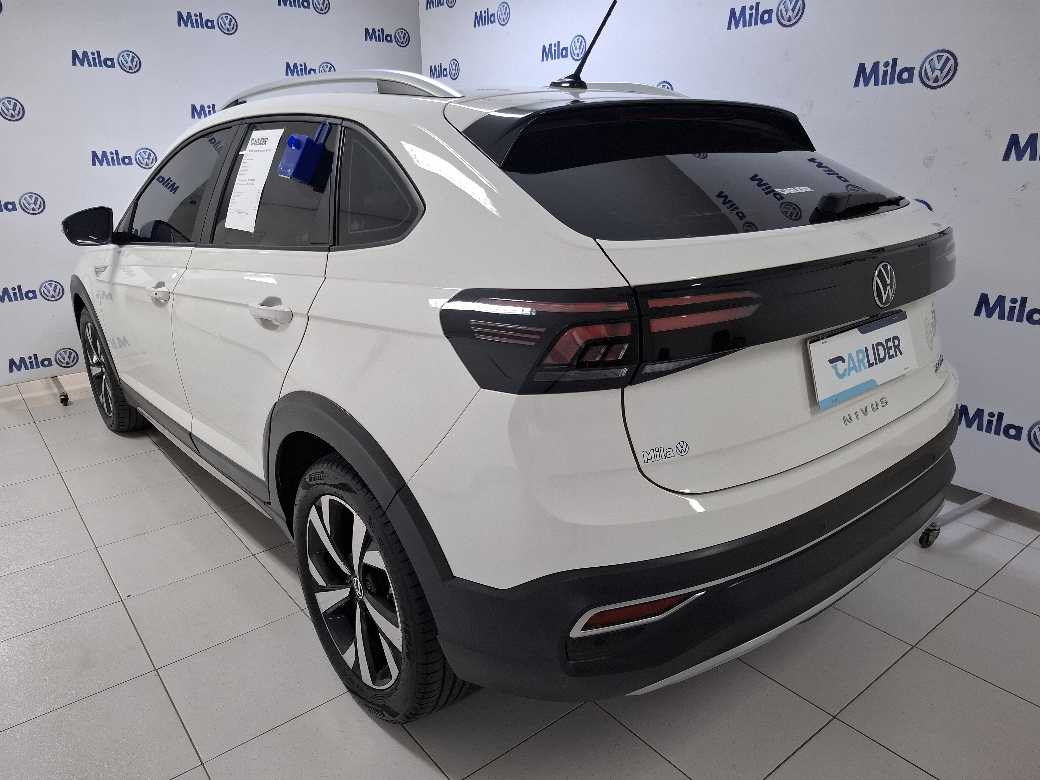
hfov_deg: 73.9
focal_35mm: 23
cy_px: 390
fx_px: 691
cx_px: 520
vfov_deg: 58.9
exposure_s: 1/60
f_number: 1.8
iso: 320
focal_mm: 5.54
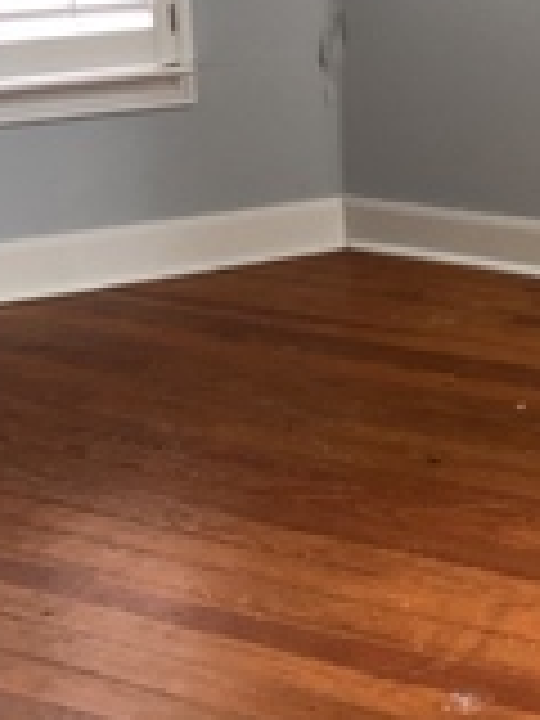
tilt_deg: -11.9
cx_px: 688
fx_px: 1747
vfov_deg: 22.7
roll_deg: +1.4
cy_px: 76
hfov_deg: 16.6
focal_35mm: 84
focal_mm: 3.99
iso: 25
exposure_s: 1/19
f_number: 1.8
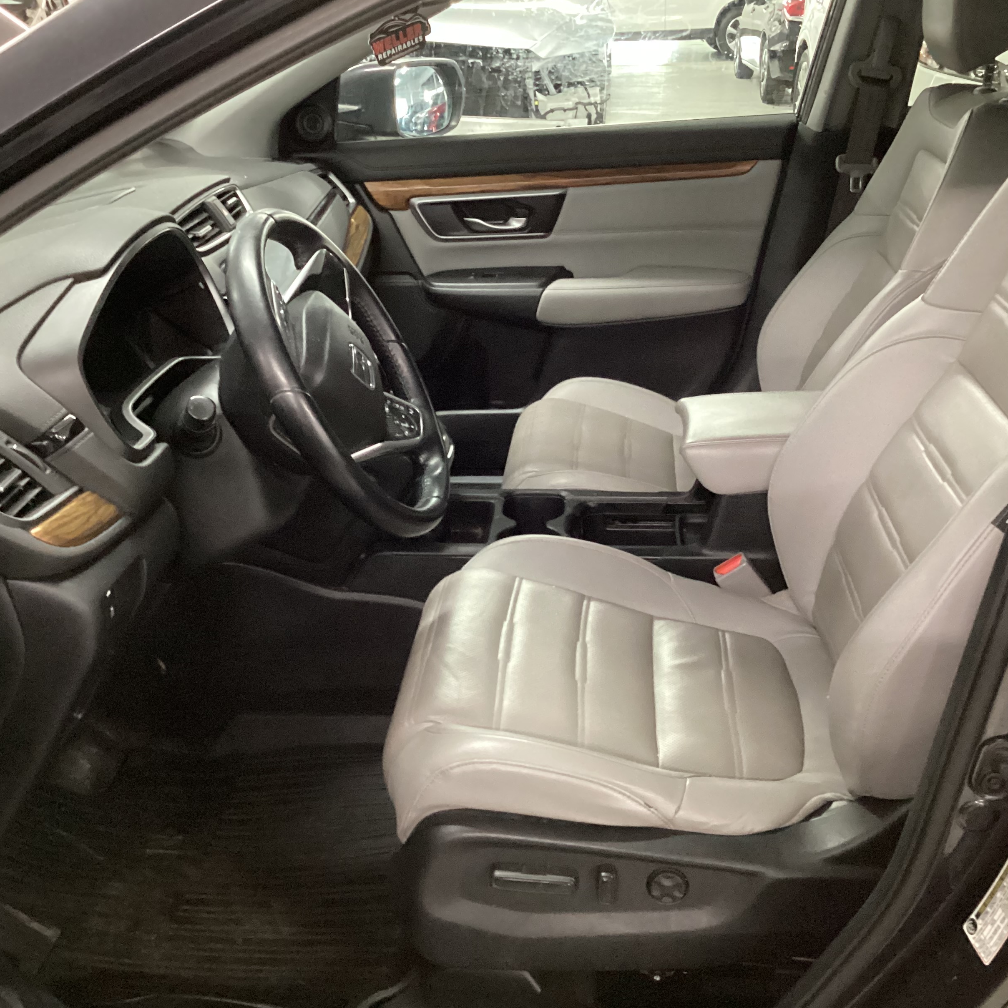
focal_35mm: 37
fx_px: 1219
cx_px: 539
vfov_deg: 44.9
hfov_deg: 44.9
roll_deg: +0.2
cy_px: 500
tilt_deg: -25.7
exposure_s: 1/24
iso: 640
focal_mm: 3.3
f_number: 2.4
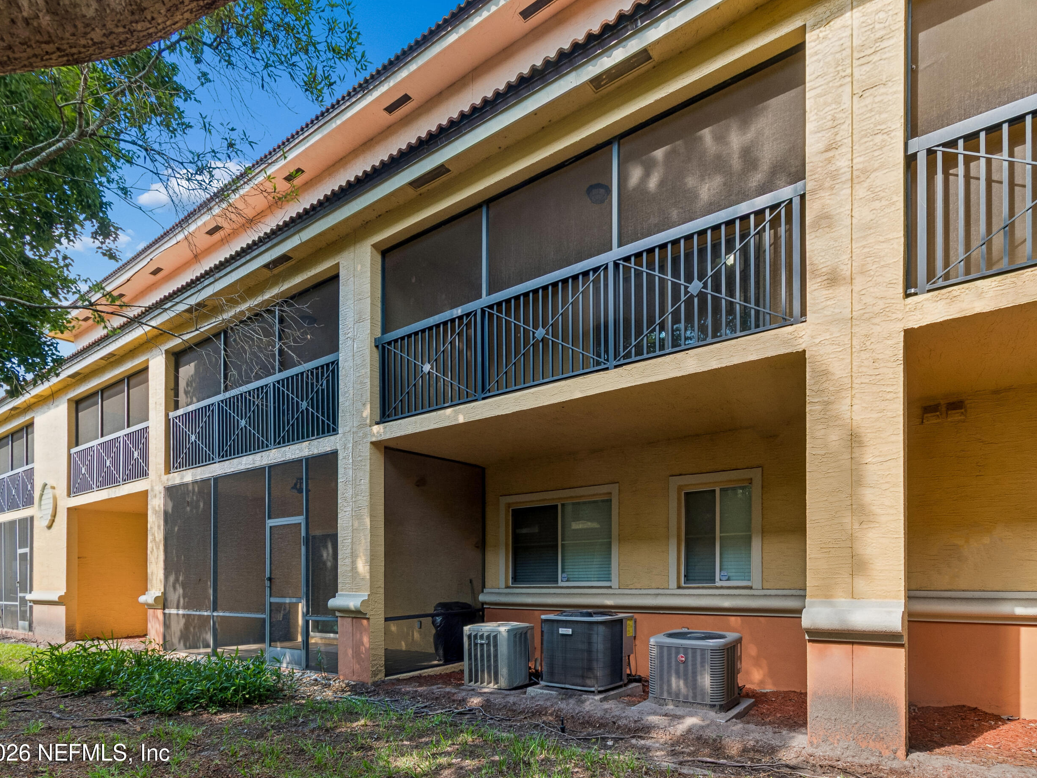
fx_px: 509
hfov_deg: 90.7
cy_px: 382
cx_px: 573
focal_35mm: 17
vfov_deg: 74.7
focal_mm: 10
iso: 100
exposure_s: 1/13
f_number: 7.1
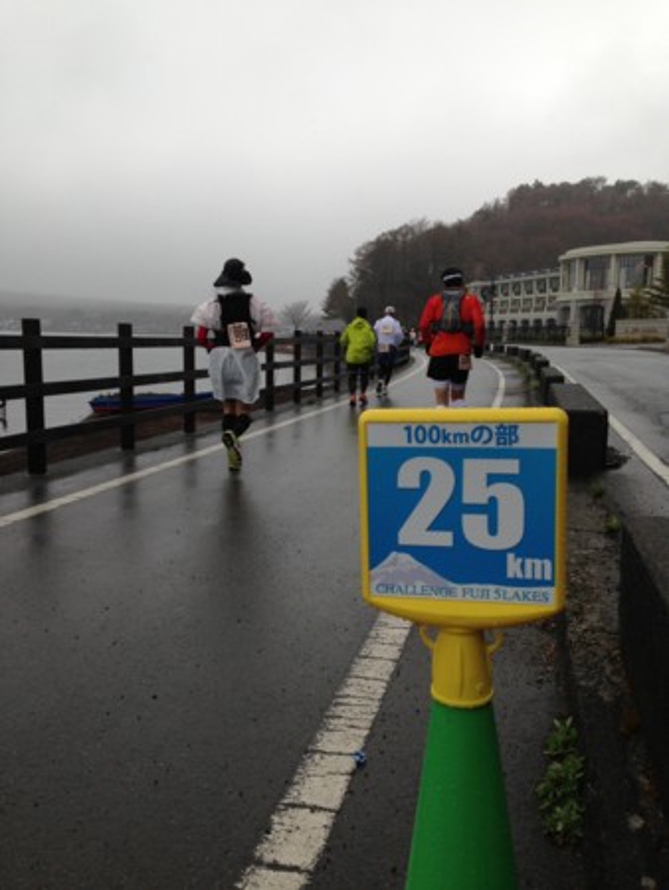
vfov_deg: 55.3
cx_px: 334
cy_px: 445
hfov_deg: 43.0
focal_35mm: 33
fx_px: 850
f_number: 2.4
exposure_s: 1/369
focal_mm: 4.13
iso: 50
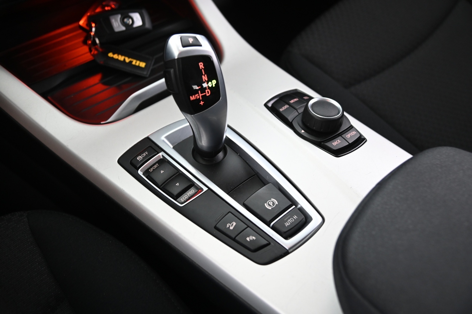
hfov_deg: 50.7
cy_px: 157
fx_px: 498
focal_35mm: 38
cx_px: 236
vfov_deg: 35.0
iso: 2000
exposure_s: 1/13
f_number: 4
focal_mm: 38
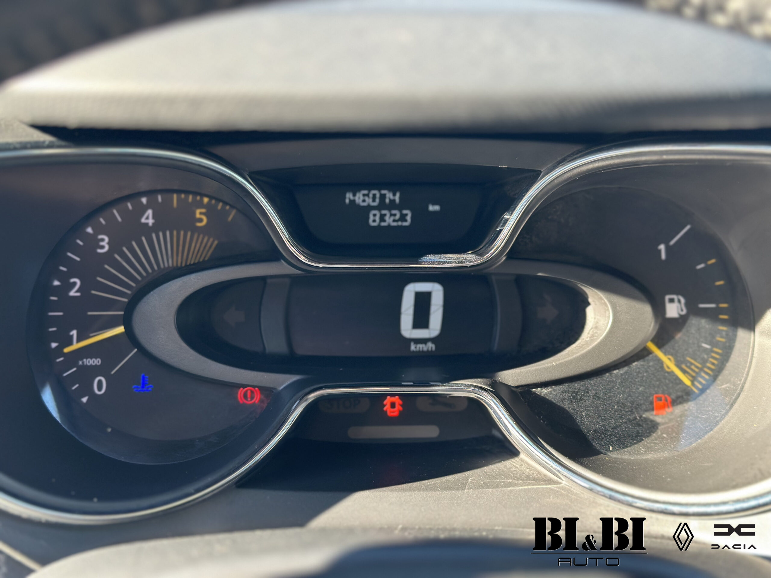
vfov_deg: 30.3
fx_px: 1069
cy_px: 289
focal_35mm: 48
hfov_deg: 39.7
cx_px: 386
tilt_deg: -25.4
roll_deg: -0.3
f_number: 1.78
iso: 125
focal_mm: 6.86
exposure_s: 1/171
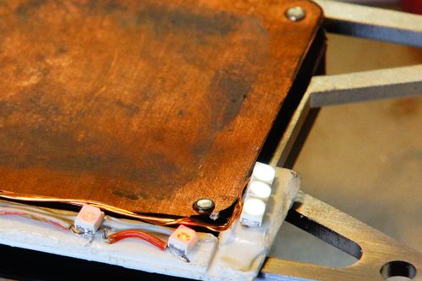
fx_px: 6857
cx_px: 72
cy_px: 163
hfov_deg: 3.5
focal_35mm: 585
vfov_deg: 2.4
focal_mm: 160
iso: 800
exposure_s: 1/20
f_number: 11
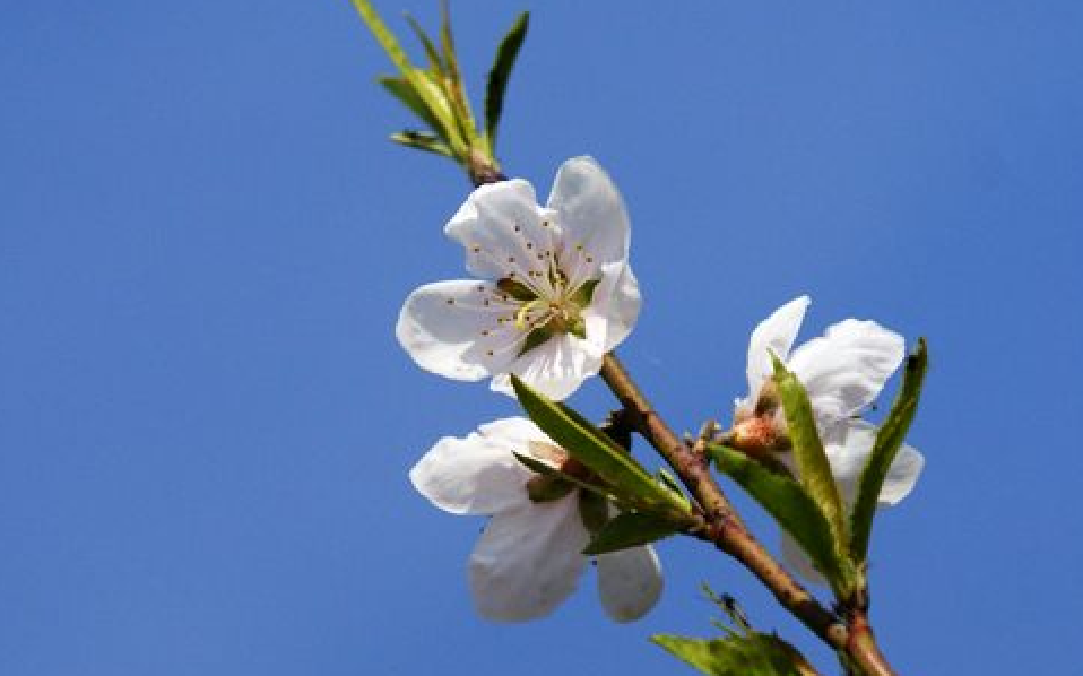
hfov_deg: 11.7
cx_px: 565
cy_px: 327
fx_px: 5281
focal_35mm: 179
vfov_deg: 7.3
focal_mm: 70
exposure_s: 1/4000
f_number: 7.1
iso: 400
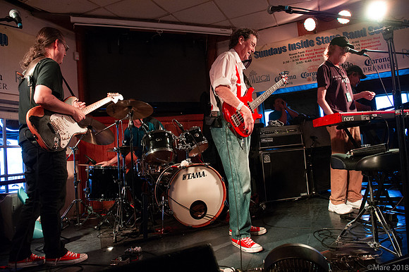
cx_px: 204
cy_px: 136
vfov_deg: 53.1
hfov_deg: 73.8
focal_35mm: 24
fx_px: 273
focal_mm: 24
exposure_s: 1/50
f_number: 6.3
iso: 6400
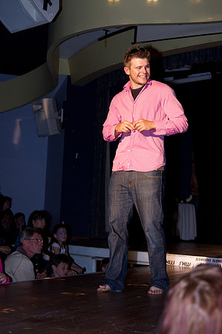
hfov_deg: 21.2
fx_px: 593
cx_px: 111
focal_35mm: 64
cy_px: 167
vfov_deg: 31.5
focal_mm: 42.5
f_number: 2.8
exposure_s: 1/160
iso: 800
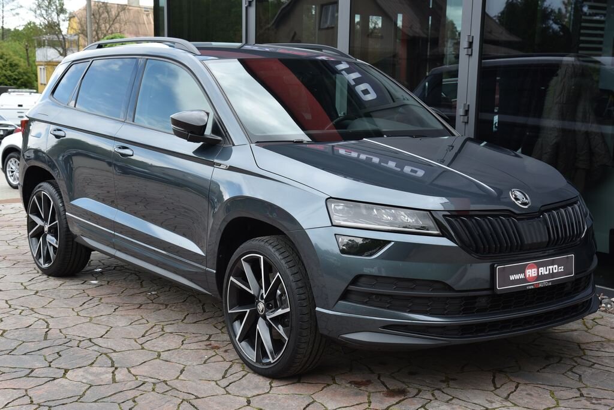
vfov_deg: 26.0
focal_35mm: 52
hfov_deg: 38.2
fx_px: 887
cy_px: 205
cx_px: 307
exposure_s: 1/250
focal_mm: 52
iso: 500
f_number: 8
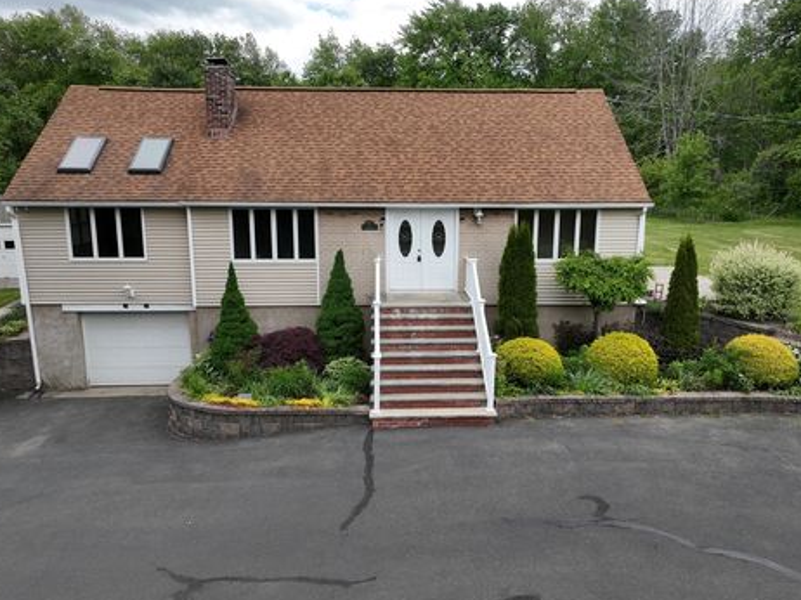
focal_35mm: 26
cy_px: 299
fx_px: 601
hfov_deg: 67.3
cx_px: 407
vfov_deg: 53.0
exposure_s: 1/30
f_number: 2.8
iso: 130
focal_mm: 12.29
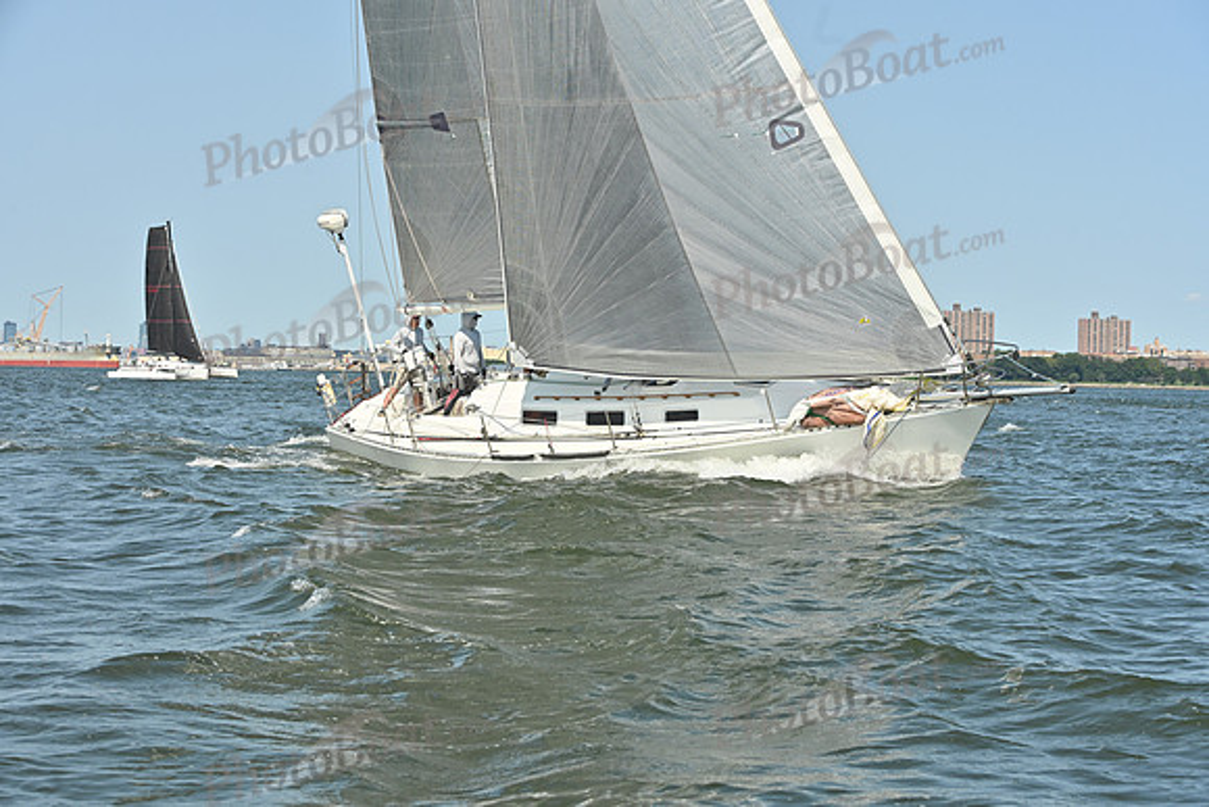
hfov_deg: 28.8
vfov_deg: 19.5
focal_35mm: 70
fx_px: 2351
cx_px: 604
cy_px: 404
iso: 320
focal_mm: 70
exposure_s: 1/1250
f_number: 9
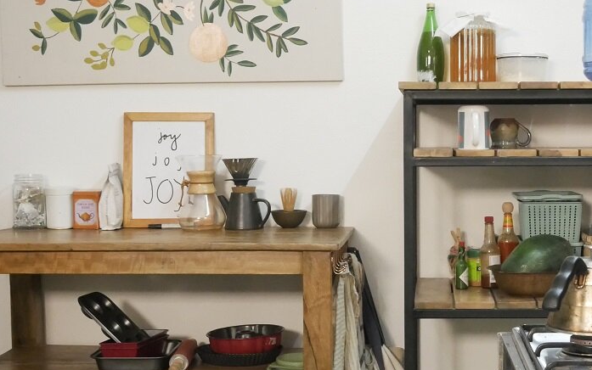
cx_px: 426
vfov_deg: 17.8
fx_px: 1178
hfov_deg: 27.9
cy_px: 219
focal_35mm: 73
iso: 3200
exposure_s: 1/15
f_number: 6.3
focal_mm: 20
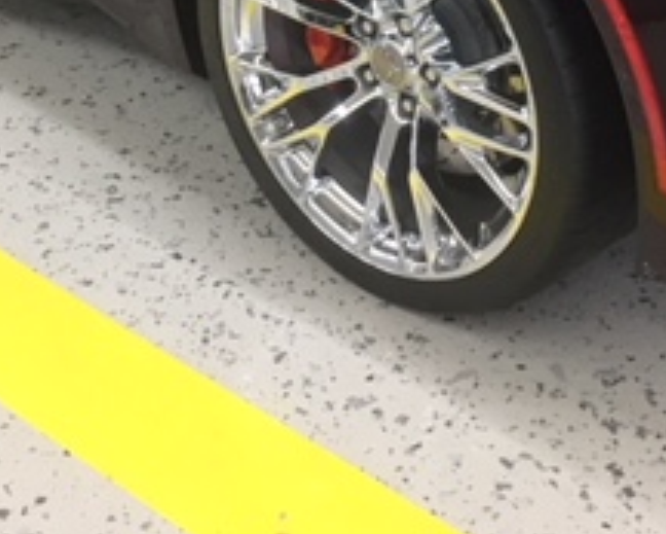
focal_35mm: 84
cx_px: 311
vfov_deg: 17.1
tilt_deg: -18.7
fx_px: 1656
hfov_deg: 22.7
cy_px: -182
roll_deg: -0.1
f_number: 2.2
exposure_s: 1/30
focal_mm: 4.15
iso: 64
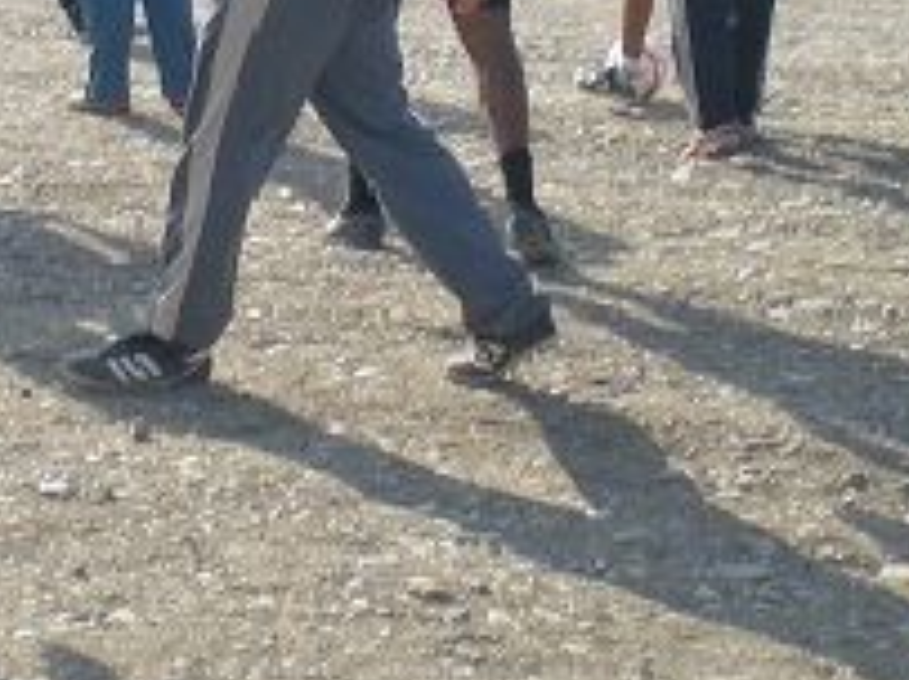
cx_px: 255
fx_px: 3149
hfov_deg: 16.4
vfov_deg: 12.2
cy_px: 16
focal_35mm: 120
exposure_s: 1/232
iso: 50
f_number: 4.6
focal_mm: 6.3
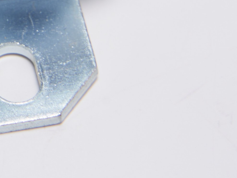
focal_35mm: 439
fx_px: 3005
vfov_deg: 3.4
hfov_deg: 4.5
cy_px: -184
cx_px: -171
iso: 50
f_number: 14
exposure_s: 1/60
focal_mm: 75
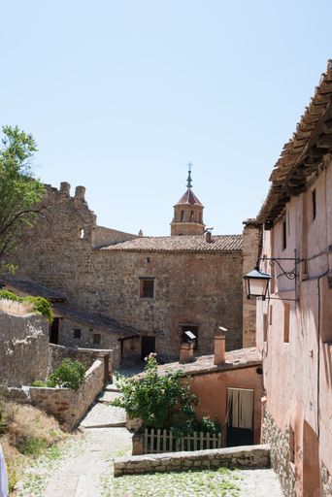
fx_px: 483
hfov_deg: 37.9
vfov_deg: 54.4
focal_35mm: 35
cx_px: 166
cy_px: 248
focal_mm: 35
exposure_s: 1/160
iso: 200
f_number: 11
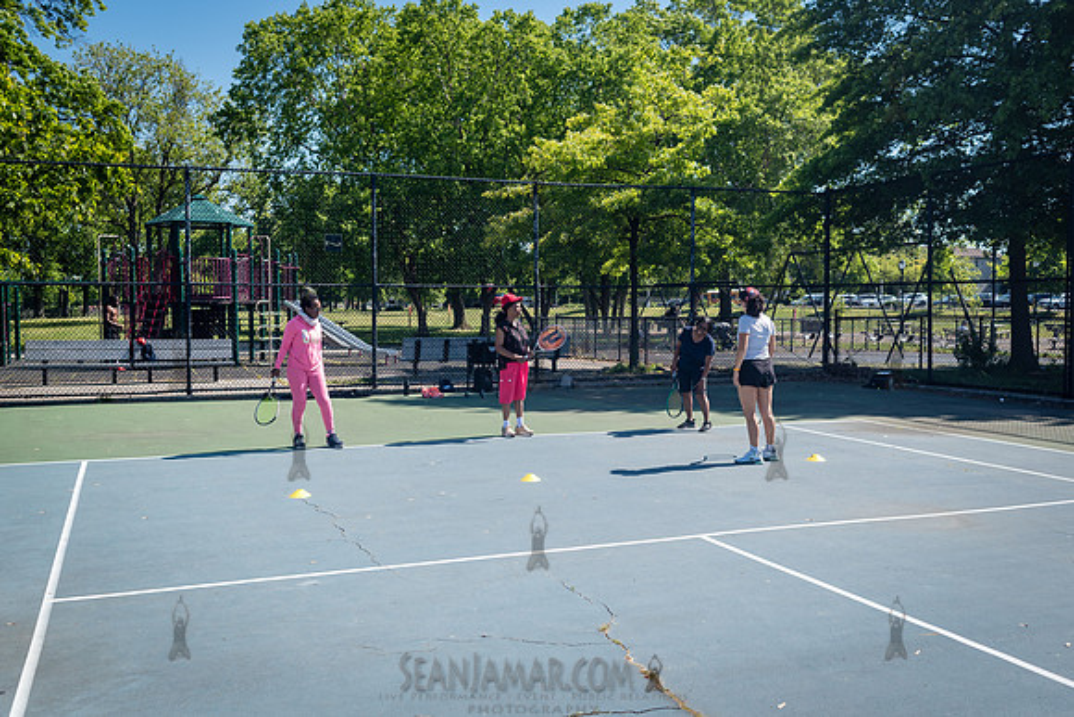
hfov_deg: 53.2
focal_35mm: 36
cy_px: 358
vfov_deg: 36.9
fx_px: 1073
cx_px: 537
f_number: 4.5
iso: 200
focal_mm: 35
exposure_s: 1/1250
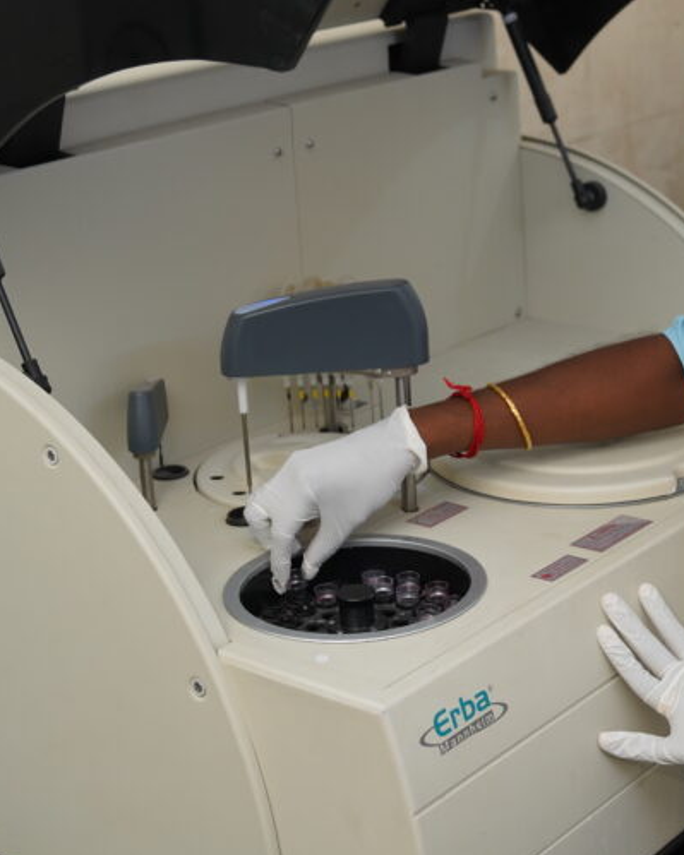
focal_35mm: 78
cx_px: 487
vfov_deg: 24.4
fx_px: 1973
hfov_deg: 19.6
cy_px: 323
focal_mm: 40.5
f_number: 4
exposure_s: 1/125
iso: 800
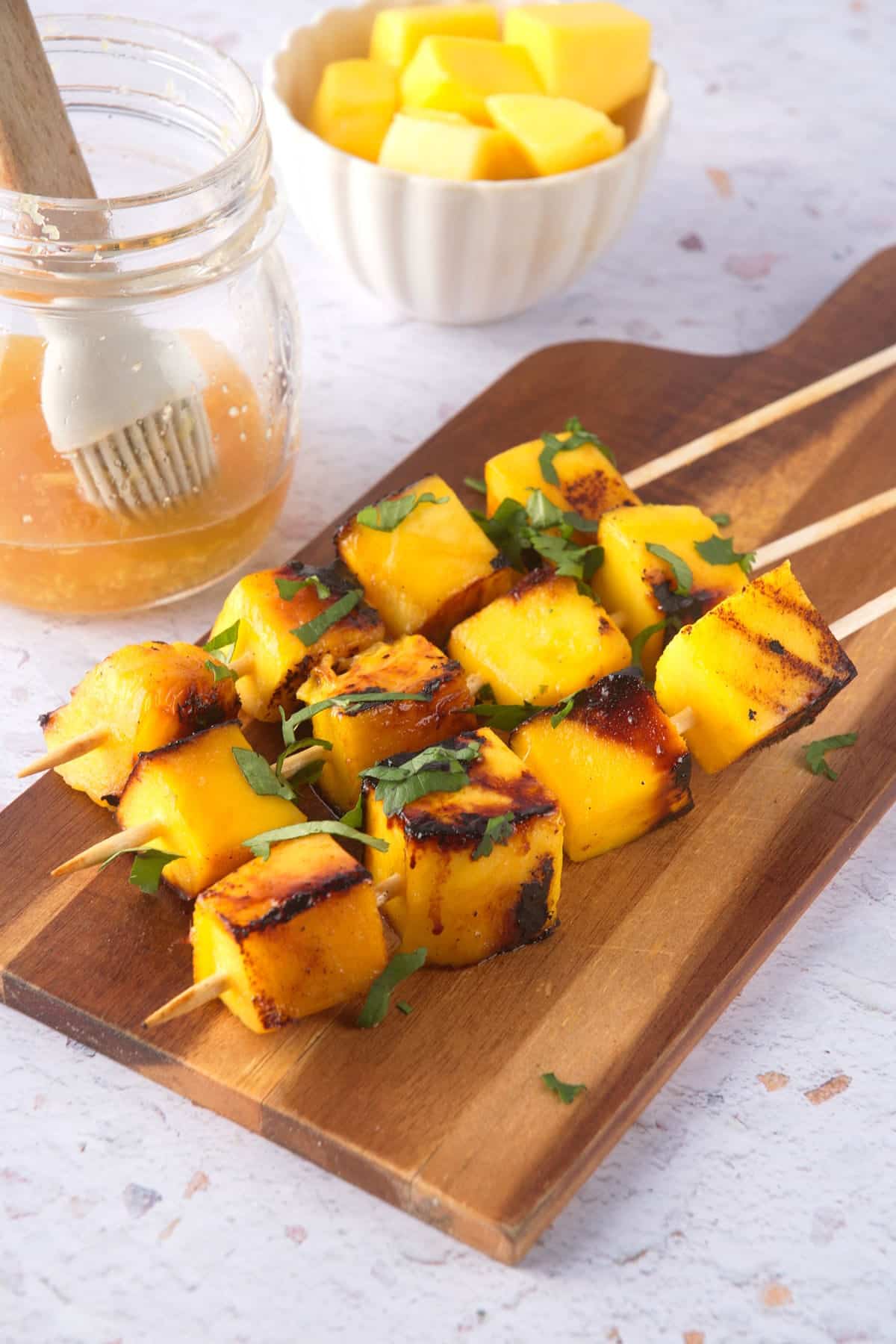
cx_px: 448
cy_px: 672
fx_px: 3920
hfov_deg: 13.0
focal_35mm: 105
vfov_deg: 19.5
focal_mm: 70
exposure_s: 1/125
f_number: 11
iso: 100
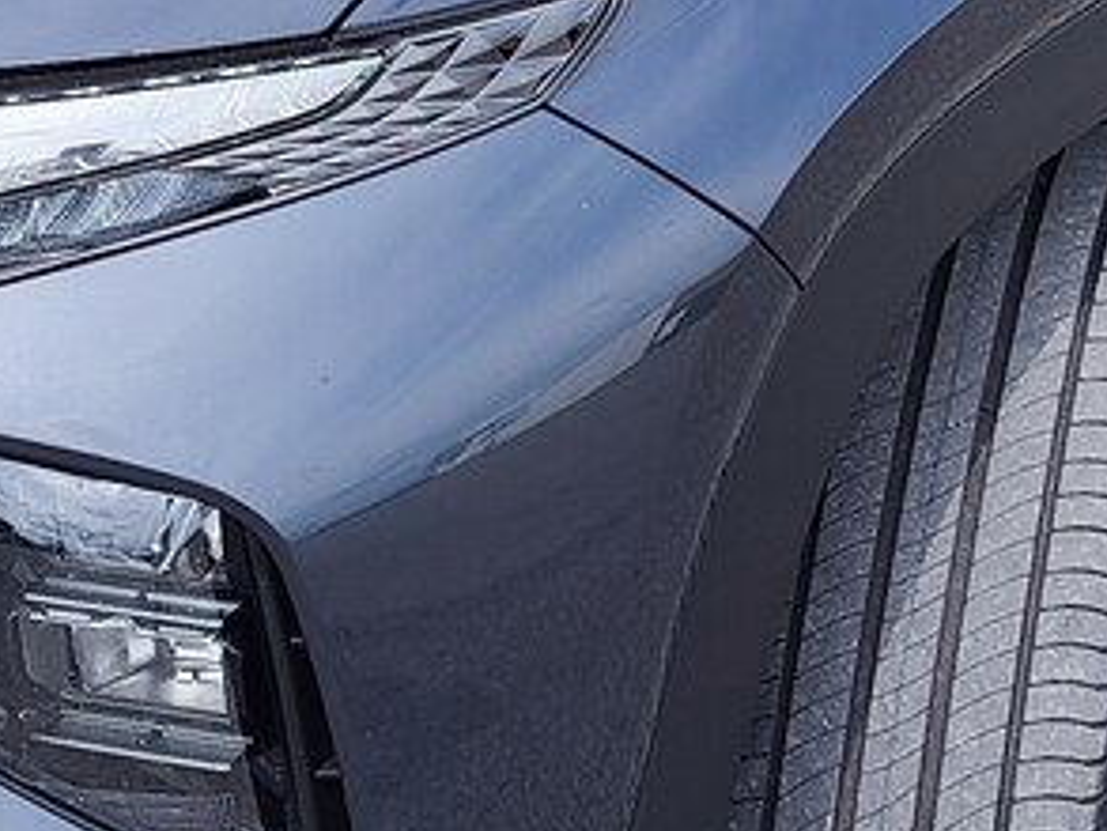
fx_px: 4191
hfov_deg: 15.0
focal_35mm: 131
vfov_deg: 11.1
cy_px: -125
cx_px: 457
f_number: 1.88
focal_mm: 5.59
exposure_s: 1/1854
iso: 50
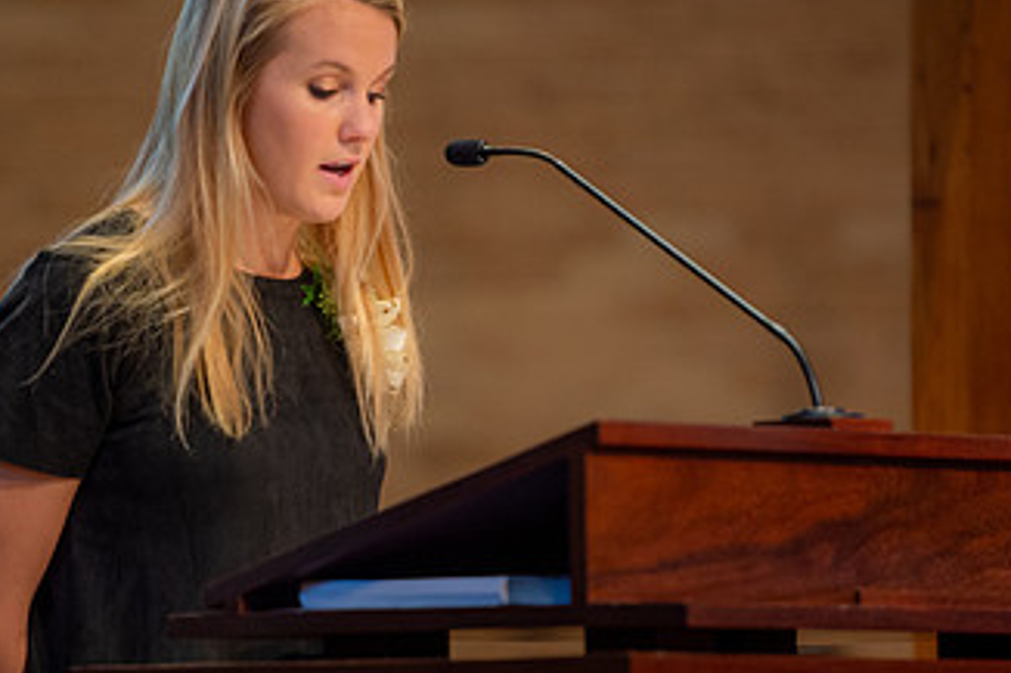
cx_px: 341
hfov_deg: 6.1
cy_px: 409
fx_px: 9487
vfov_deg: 4.1
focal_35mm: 338
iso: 1250
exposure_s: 1/100
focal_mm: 190
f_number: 2.8
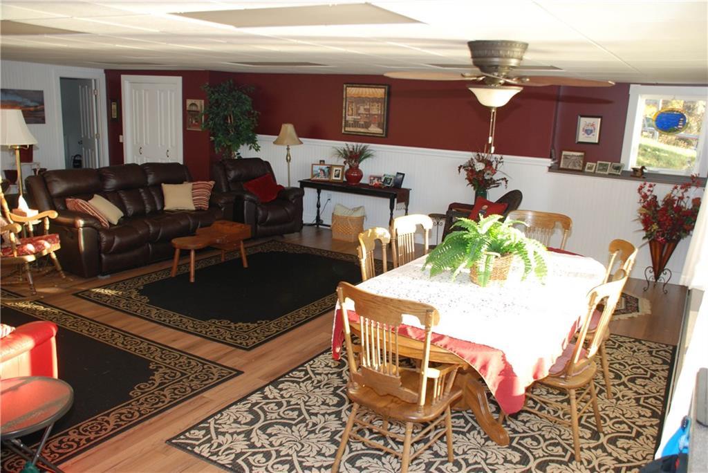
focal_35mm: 30
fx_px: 590
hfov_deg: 61.9
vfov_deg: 43.7
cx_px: 354
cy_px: 236
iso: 250
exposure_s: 1/60
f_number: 4
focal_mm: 20
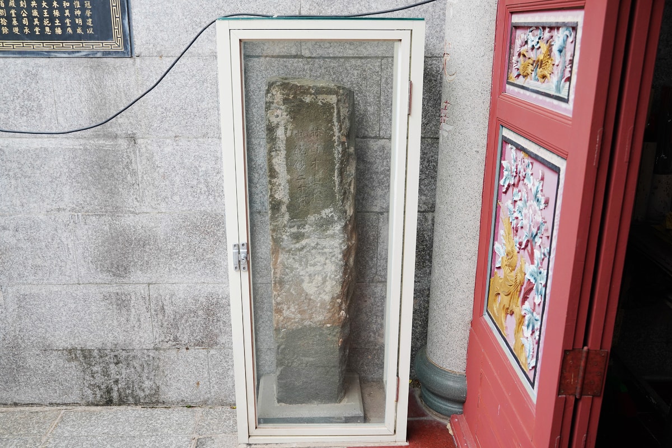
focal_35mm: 33
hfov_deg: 57.2
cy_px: 224
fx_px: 616
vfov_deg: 40.0
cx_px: 336
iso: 400
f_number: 4
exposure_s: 1/160
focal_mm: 33
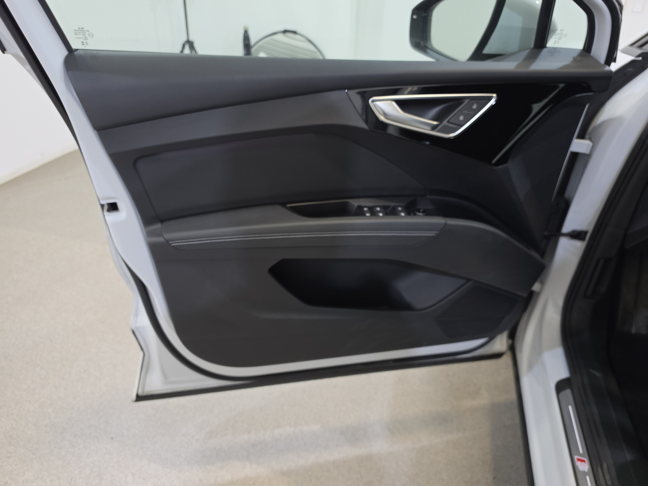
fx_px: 431
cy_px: 243
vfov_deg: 58.9
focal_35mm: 23
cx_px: 324
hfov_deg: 73.9
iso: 250
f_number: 1.4
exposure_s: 1/100
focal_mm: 6.5
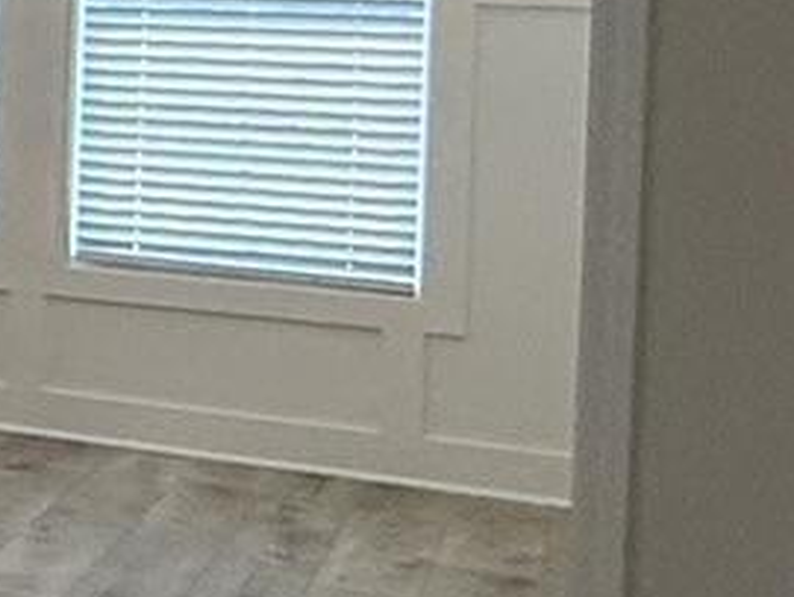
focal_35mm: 106
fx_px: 2434
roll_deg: -1.3
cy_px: -44
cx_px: -1953
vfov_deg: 13.7
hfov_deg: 9.7
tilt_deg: -0.5
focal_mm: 2.22
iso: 160
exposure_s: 1/120
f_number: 2.2
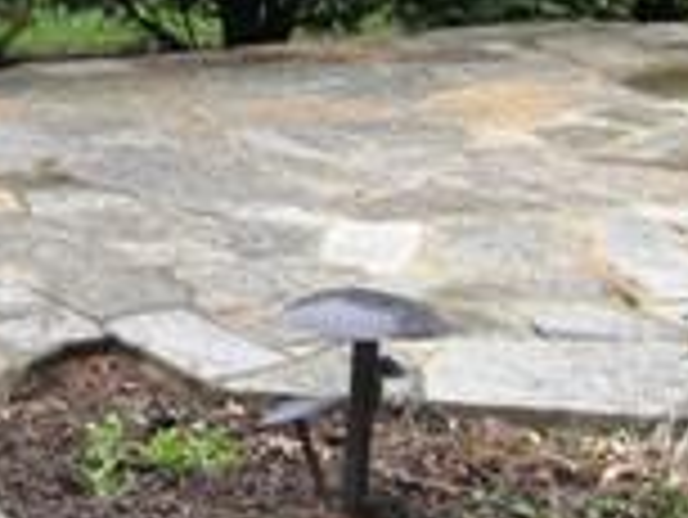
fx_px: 2824
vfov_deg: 10.4
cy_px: 63
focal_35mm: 142
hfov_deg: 13.8
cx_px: 175
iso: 56
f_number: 2.9
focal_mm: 5.7
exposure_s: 1/30
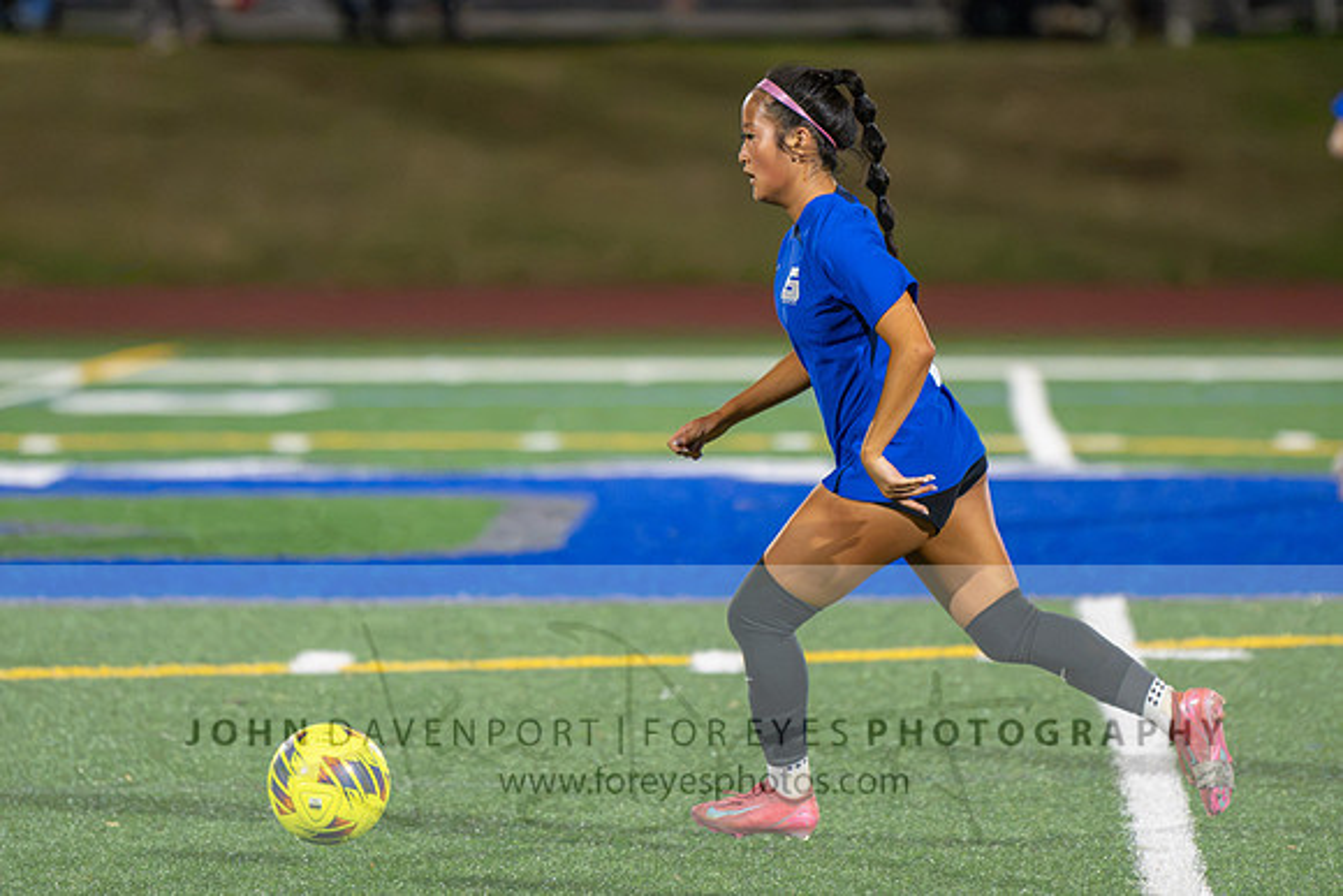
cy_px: 224
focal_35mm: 337
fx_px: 12566
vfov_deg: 4.1
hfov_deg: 6.1
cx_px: 808
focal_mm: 200
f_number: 2.8
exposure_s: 1/1000
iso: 8000
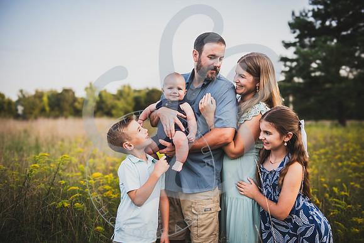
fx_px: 344
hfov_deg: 55.8
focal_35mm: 34
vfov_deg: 38.9
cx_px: 182
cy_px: 122
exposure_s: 1/320
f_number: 2.8
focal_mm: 34
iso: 250
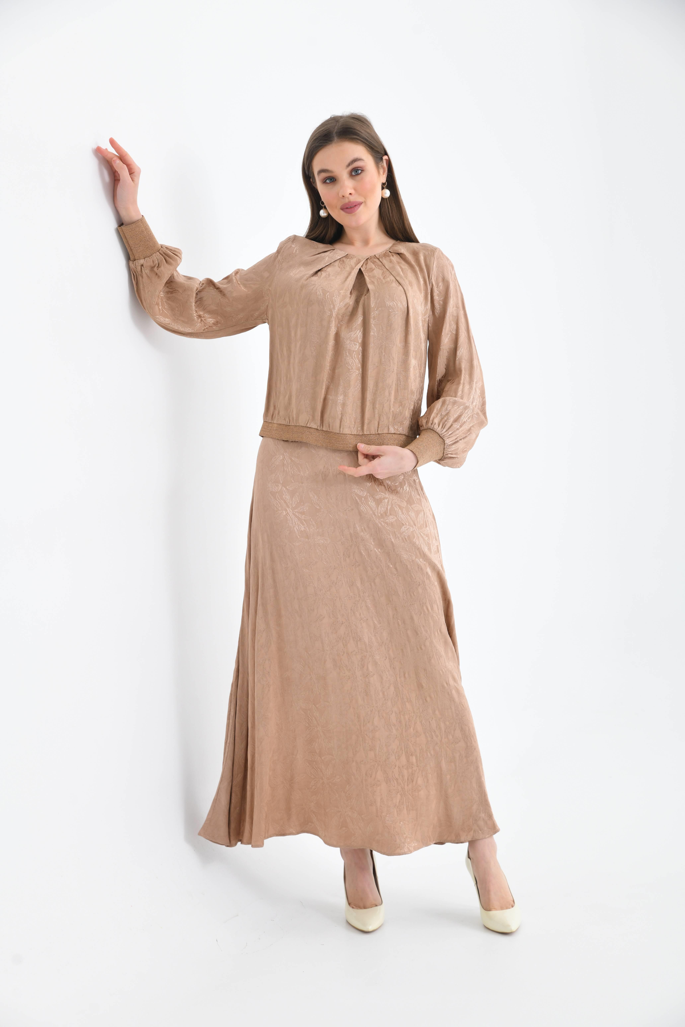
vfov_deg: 35.6
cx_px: 342
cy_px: 514
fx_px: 1598
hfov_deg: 24.2
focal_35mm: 56
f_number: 7.1
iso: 250
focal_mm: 56
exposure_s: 1/125
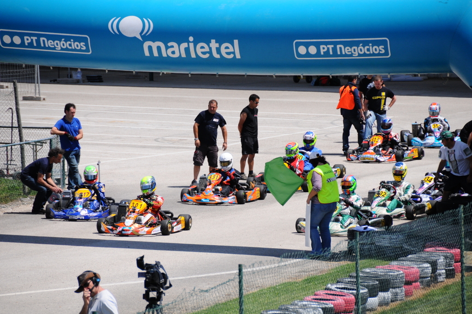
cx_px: 236
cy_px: 157
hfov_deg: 6.9
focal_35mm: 300
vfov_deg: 4.6
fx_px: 3928
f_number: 5.6
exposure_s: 1/2000
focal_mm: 200
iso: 400
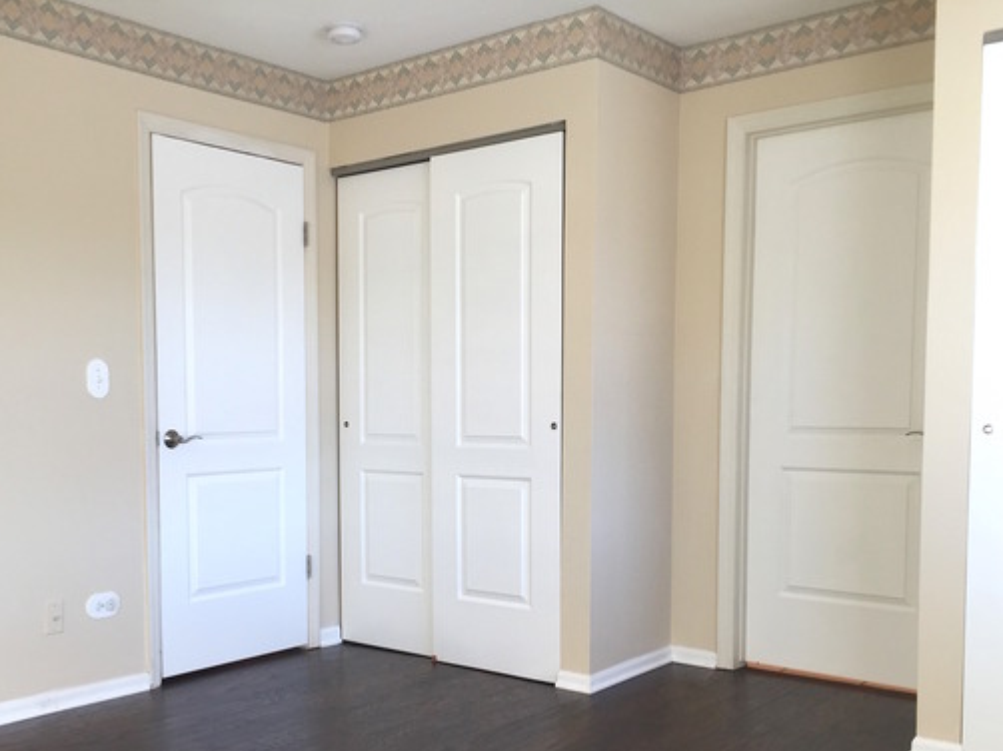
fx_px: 1072
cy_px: 477
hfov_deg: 49.8
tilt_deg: -4.4
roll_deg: -1.0
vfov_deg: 38.3
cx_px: 400
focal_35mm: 37
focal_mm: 4.15
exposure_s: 1/60
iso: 32
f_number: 2.2
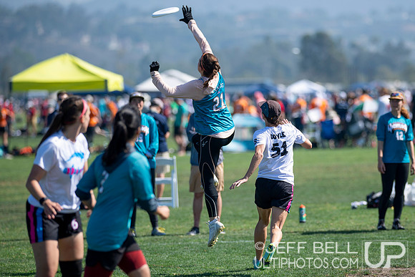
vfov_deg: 4.8
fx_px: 3335
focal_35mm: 289
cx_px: 272
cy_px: 169
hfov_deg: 7.1
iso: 140
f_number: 3.2
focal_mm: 210
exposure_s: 1/2000
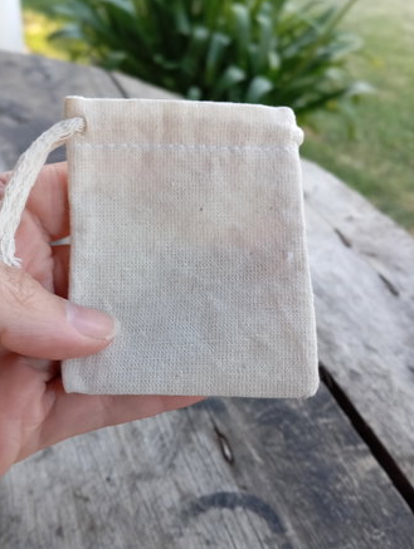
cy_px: 285
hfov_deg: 41.7
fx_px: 541
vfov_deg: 53.9
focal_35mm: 34
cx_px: 166
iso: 397
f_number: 1.8
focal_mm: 4.22
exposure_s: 1/100
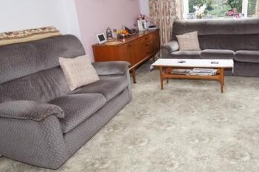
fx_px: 201
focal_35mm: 28
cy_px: 71
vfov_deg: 46.2
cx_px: 167
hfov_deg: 64.2
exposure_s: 1/160
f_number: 3.5
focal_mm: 10
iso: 800
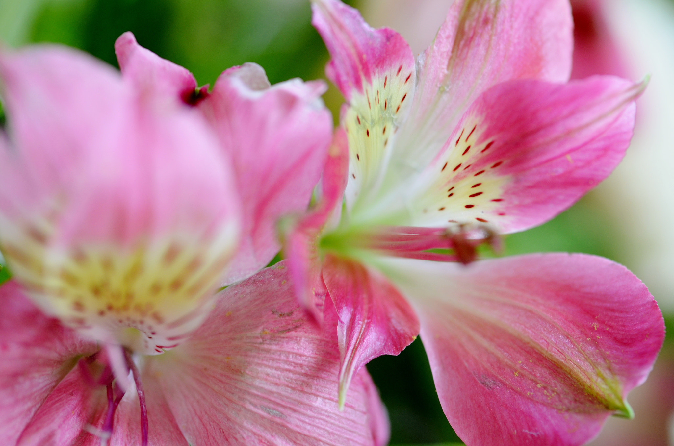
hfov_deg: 13.1
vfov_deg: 8.7
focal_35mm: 158
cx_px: 337
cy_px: 223
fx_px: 2942
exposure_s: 1/100
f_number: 5
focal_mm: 105
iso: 400
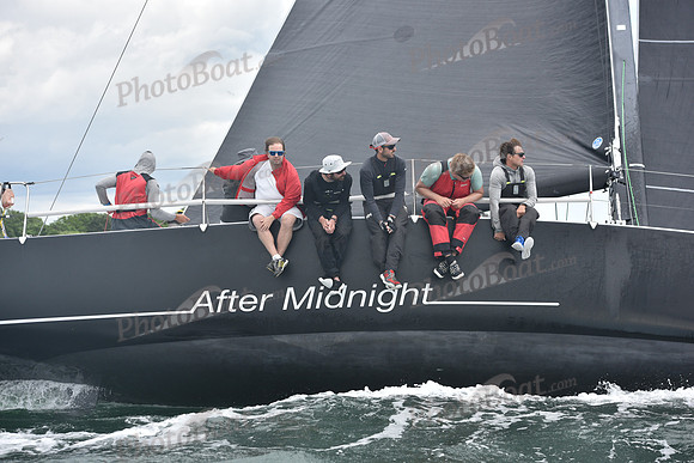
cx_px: 347
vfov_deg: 16.7
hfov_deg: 24.8
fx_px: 1581
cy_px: 232
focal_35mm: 82
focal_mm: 82
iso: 250
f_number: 4.5
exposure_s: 1/1000
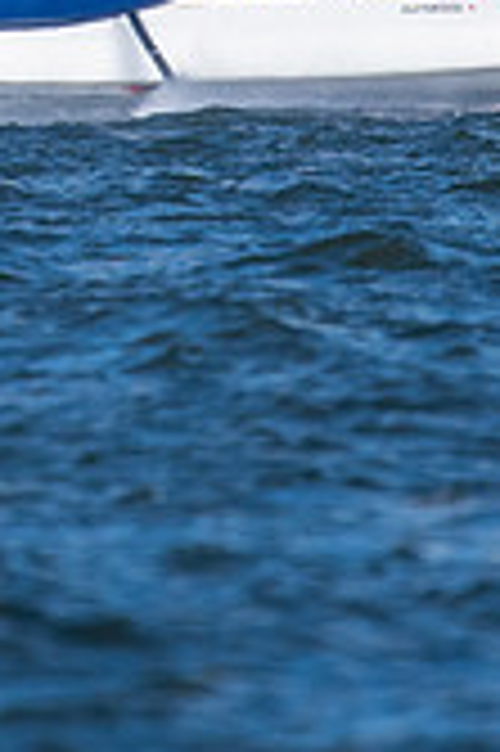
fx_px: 55319
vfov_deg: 0.8
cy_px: -229
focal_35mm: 2650
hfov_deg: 0.5
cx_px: -176
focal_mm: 420
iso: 640
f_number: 5.6
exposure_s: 1/3200
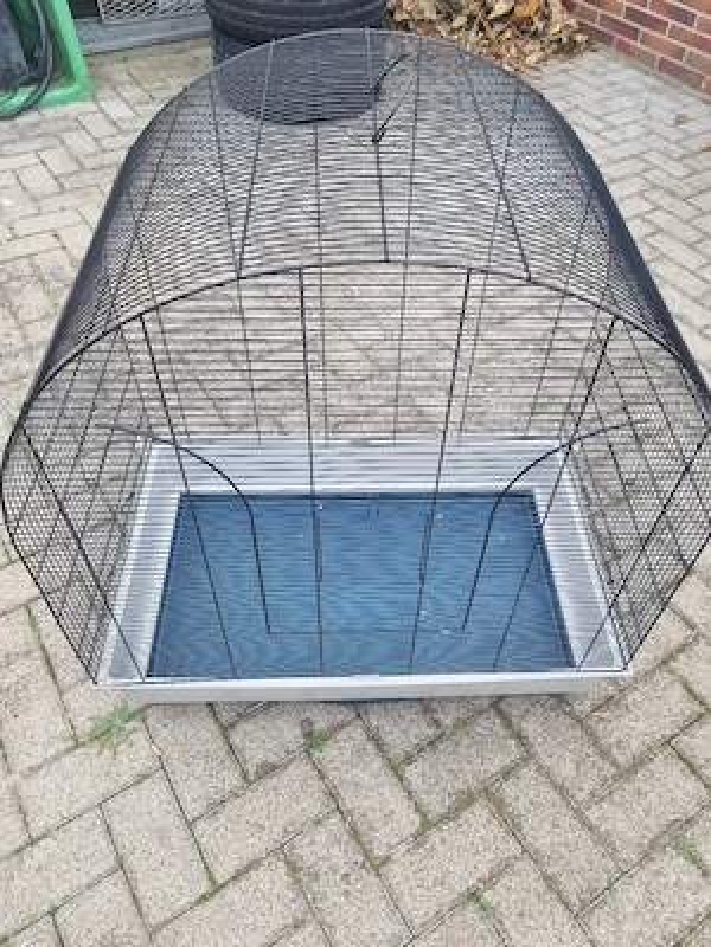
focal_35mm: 26
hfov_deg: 53.1
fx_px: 712
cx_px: 356
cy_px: 474
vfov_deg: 67.3
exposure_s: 1/169
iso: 50
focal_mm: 5.4
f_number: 1.8
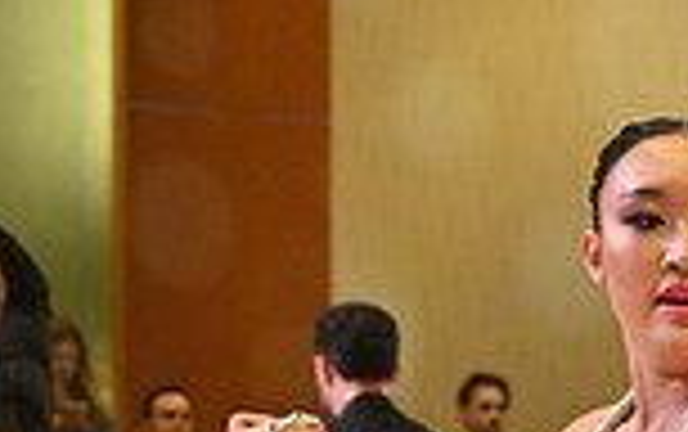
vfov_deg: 4.8
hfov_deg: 7.7
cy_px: 783
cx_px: 861
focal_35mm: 270
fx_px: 5068
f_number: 5.6
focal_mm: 70
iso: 4000
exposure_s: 1/400
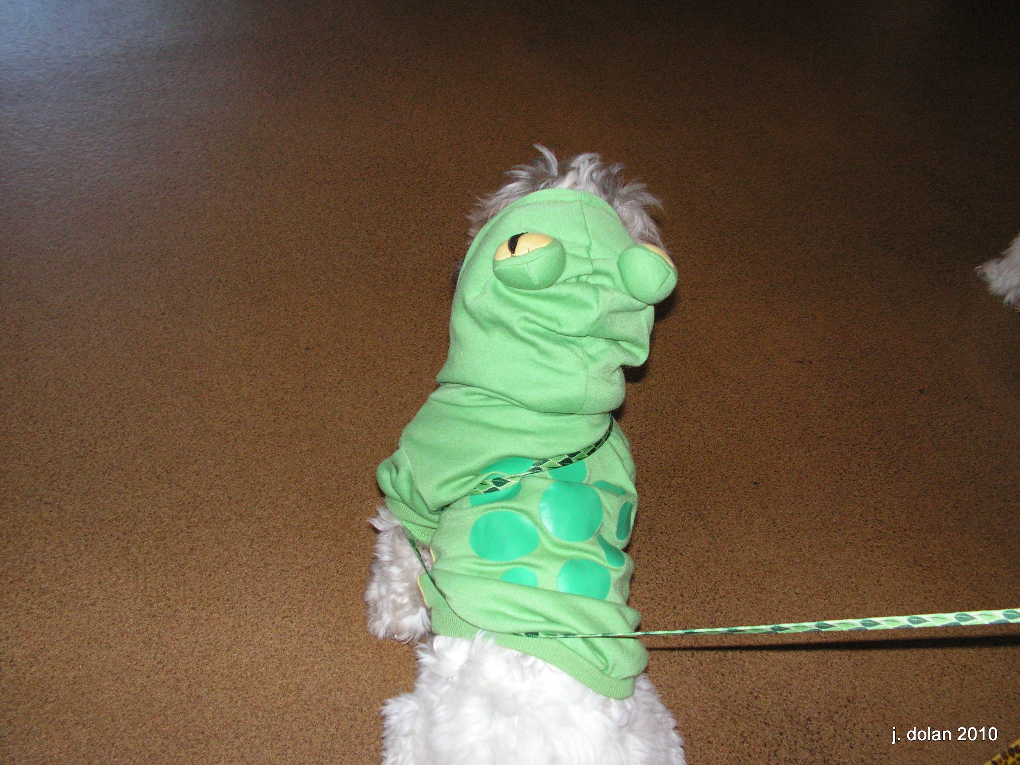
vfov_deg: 39.7
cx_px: 510
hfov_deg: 51.4
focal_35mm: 36
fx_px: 1061
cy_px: 382
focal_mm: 6
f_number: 3.2
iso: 160
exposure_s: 1/40
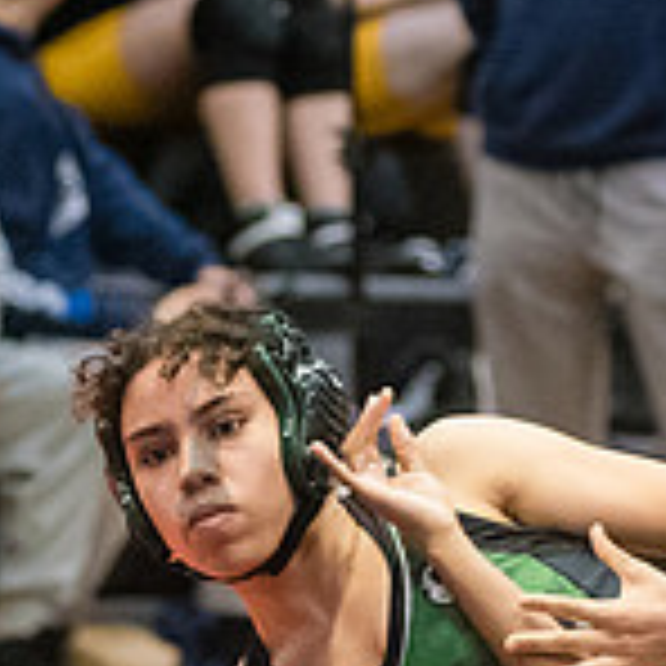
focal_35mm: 602
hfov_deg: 2.9
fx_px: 13104
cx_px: 409
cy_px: 681
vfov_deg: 2.9
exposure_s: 1/400
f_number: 3.5
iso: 8000
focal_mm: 135
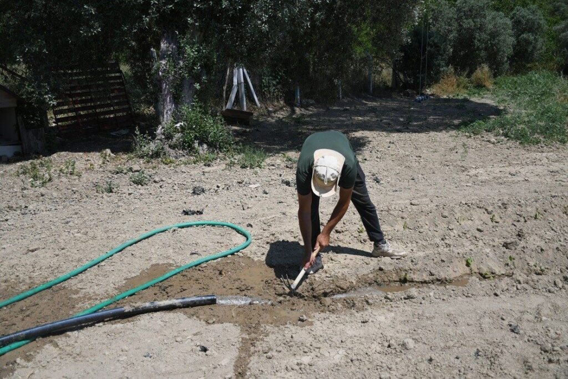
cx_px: 284
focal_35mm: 34
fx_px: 536
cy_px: 190
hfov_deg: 55.8
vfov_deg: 38.9
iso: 110
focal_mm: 23
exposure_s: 1/2000
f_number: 3.8
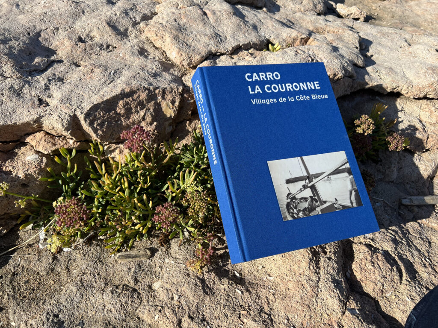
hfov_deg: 67.3
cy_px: 164
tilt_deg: -43.5
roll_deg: -5.5
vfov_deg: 53.1
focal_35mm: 26
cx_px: 219
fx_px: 329
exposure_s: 1/4115
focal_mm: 5.7
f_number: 1.5
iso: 50
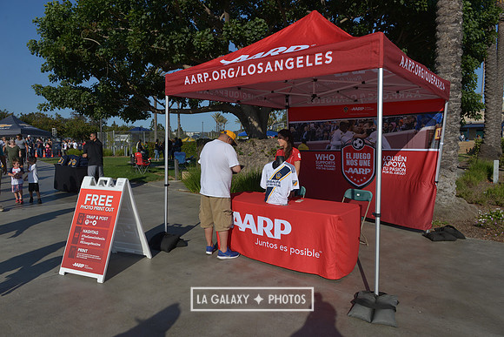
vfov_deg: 53.2
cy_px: 168
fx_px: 336
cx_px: 252
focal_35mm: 24
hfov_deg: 73.7
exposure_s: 1/800
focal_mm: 24
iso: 100
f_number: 8
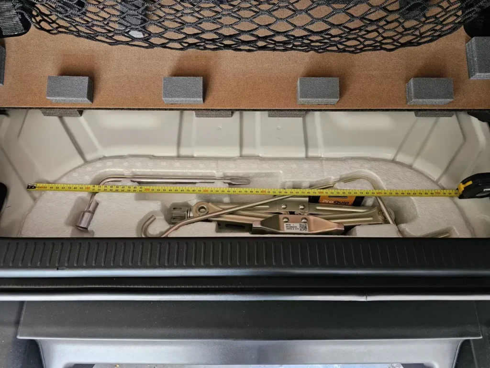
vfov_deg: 58.9
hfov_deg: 73.9
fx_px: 326
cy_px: 184
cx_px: 245
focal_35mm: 23
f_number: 1.7
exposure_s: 1/50.3
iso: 640
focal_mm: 6.3
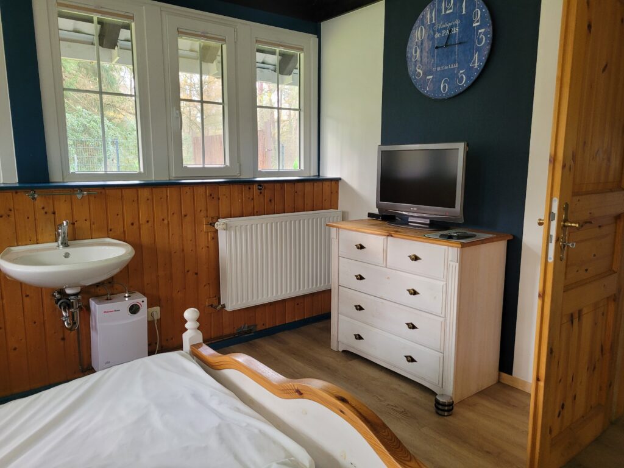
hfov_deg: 67.3
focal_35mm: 26
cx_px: 312
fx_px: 469
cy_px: 234
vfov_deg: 53.1
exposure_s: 1/50
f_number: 1.8
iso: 200
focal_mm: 5.4
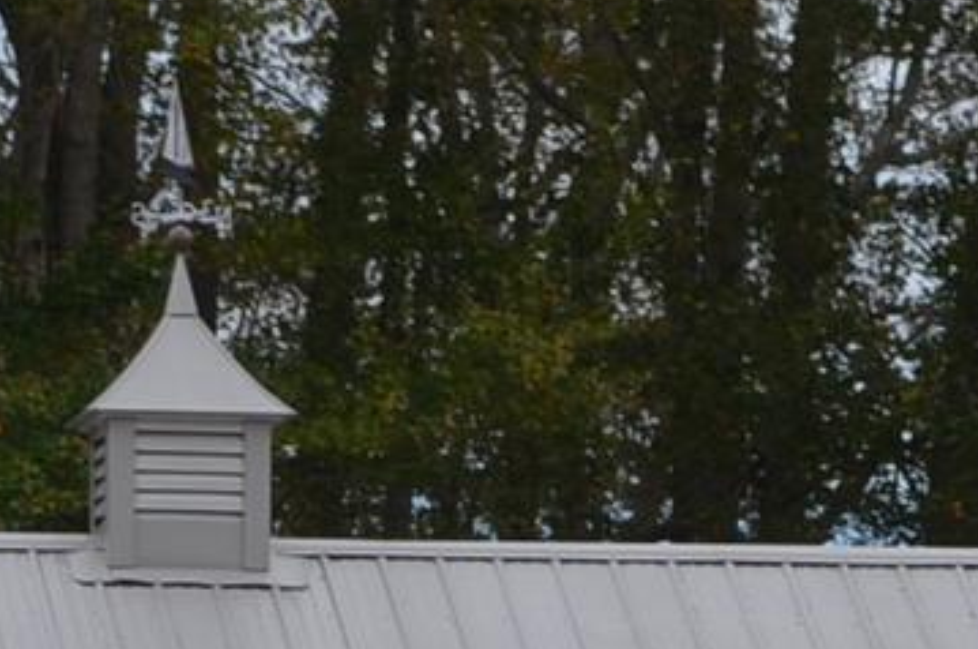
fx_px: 12769
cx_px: 281
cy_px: 1325
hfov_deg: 4.4
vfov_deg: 2.9
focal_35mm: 471
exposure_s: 1/250
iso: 140
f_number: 8
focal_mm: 55
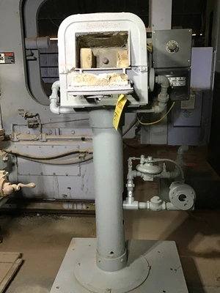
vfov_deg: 58.4
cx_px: 110
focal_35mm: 31
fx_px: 263
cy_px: 146
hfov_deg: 45.4
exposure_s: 1/24
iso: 200
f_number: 2.4
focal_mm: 3.3
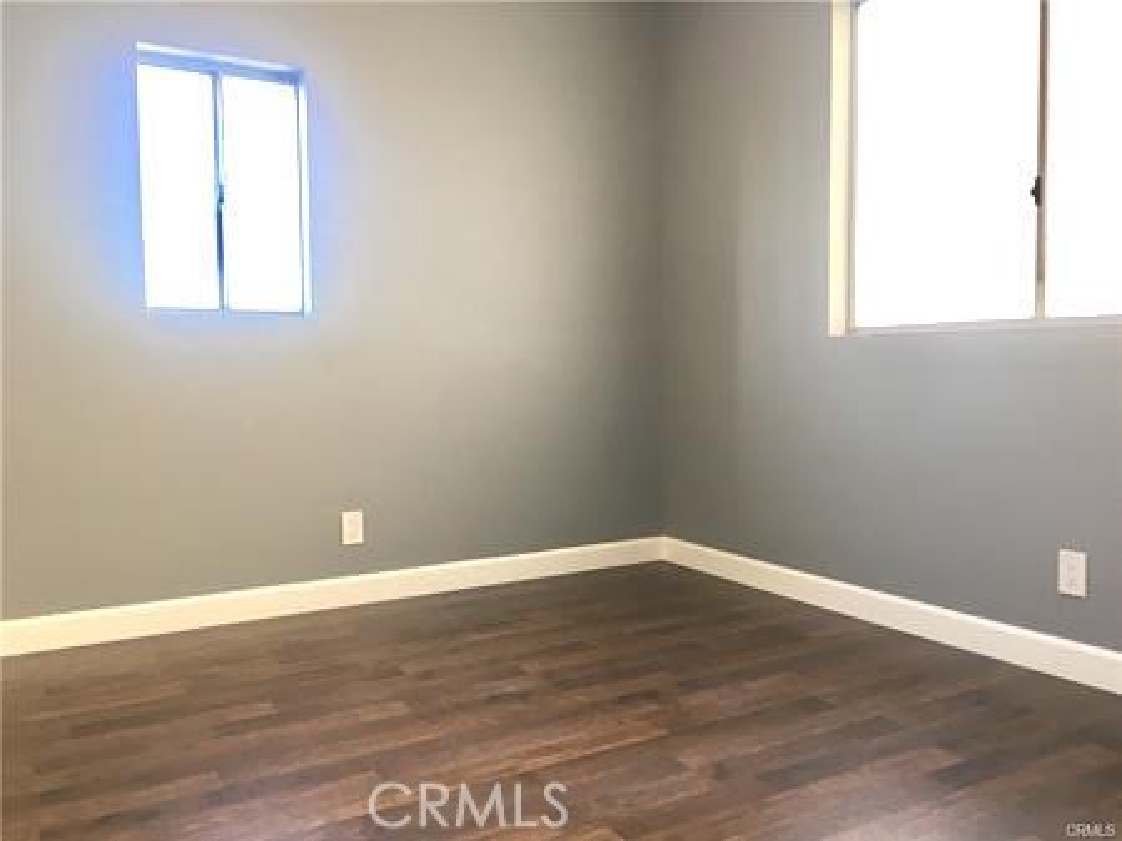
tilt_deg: -3.0
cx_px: 561
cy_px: 420
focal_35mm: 29
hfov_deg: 61.7
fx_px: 939
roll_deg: +0.8
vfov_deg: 48.2
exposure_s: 1/40
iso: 25
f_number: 2.2
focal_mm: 4.15
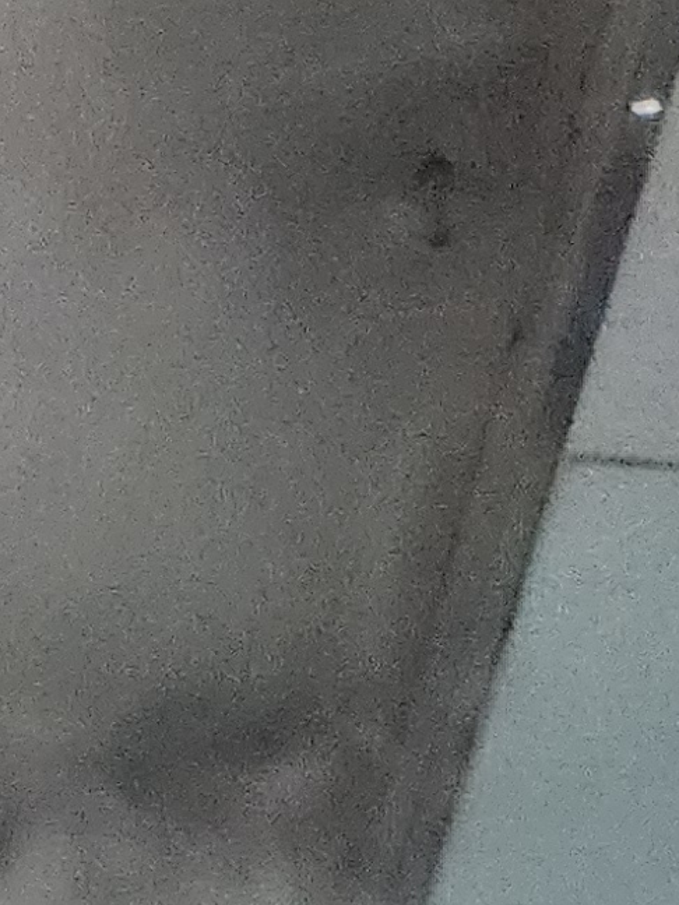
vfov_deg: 11.6
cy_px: 2113
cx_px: -1023
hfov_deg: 9.2
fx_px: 3714
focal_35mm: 142
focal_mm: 5.4
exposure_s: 1/120
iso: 800
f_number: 1.8
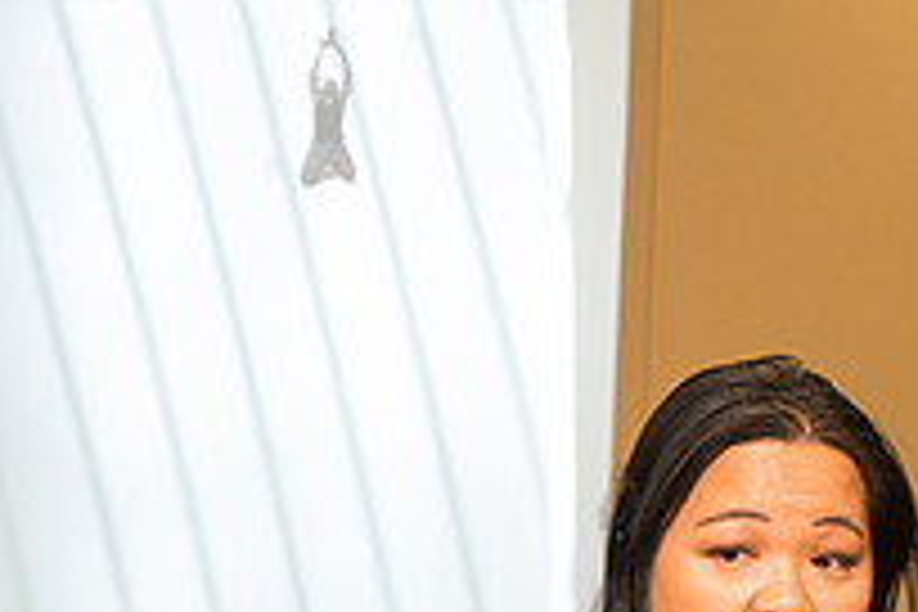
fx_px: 4488
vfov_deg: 7.7
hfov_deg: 11.4
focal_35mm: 176
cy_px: 758
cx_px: 1197
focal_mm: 62
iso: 3200
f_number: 4
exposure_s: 1/320
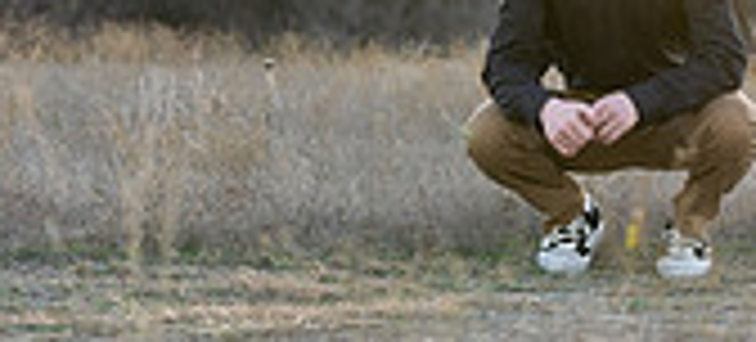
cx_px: 558
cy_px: 39
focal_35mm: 265
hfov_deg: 8.5
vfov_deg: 3.9
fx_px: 5082
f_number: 2.8
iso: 320
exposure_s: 1/320
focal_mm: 70
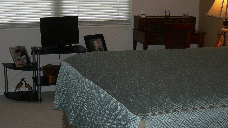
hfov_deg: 32.2
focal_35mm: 65
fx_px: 393
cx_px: 86
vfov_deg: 18.5
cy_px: 64
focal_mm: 7.5
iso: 64
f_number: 2.7
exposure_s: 1/60.1
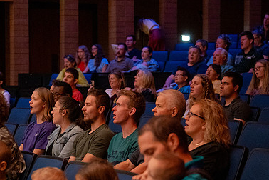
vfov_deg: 10.0
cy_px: 128
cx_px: 80
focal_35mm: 137
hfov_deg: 14.9
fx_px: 1024
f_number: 2.8
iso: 6400
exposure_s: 1/125
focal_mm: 70
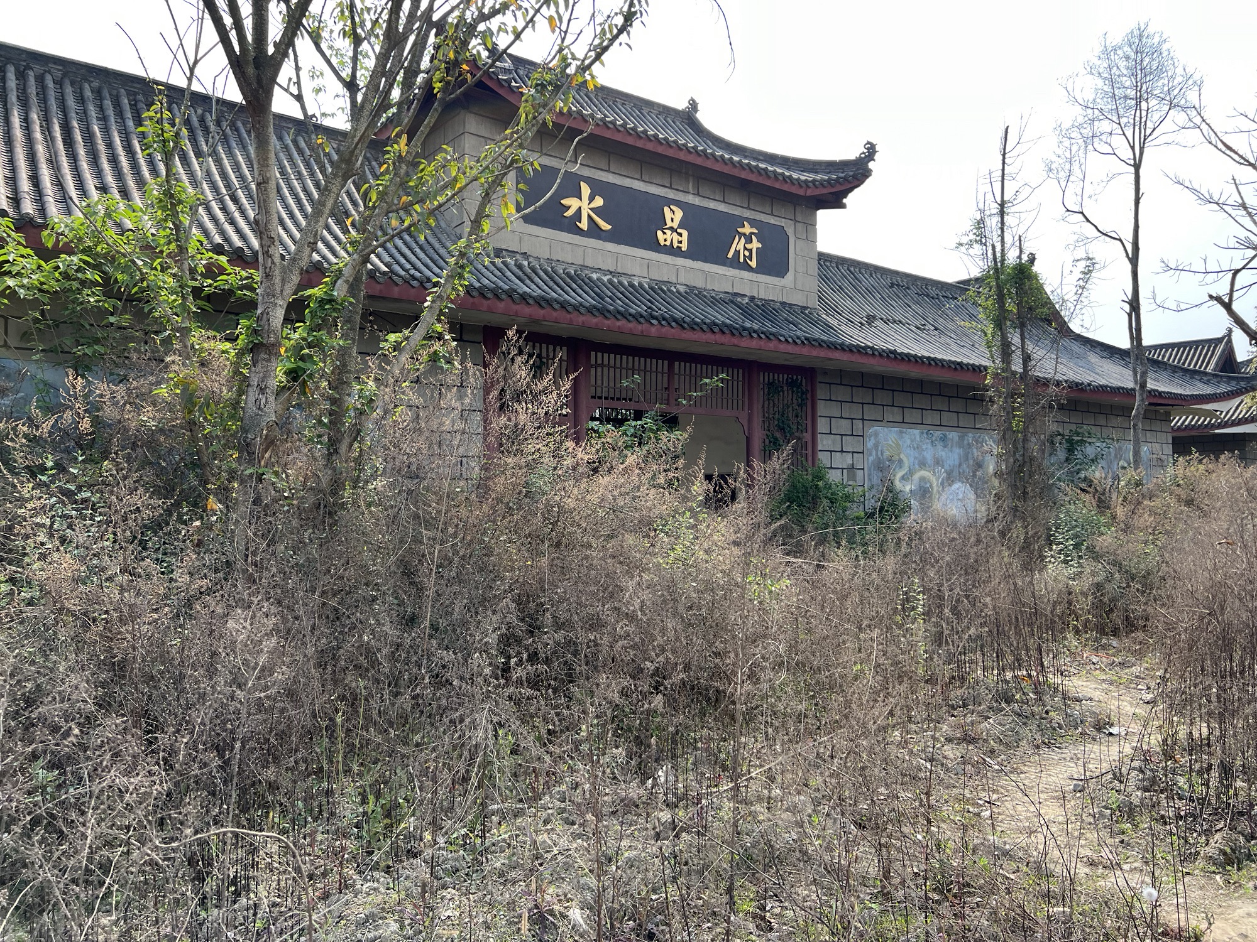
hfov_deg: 67.3
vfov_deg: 53.1
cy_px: 471
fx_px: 944
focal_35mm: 26
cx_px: 628
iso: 50
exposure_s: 1/1159
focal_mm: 5.7
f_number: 1.5
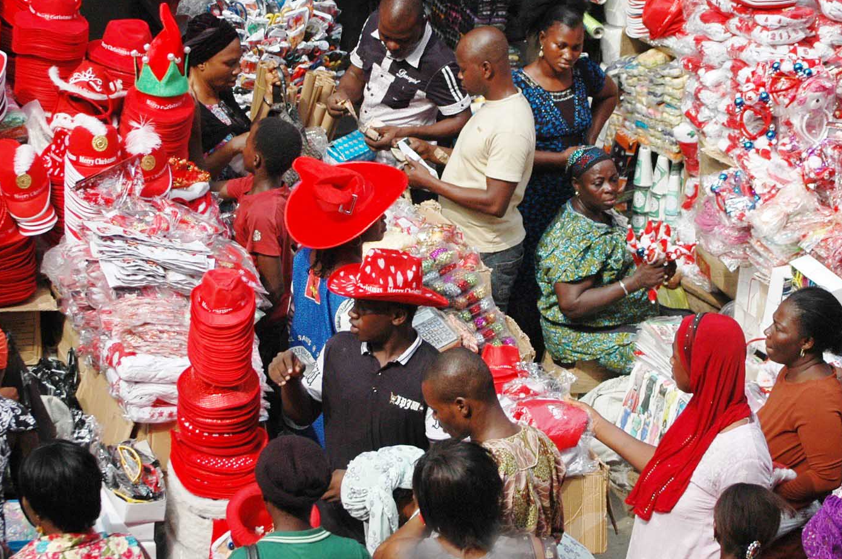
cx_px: 457
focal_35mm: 133
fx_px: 3102
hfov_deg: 15.5
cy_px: 307
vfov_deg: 10.3
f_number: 4.5
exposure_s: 1/1600
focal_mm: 55
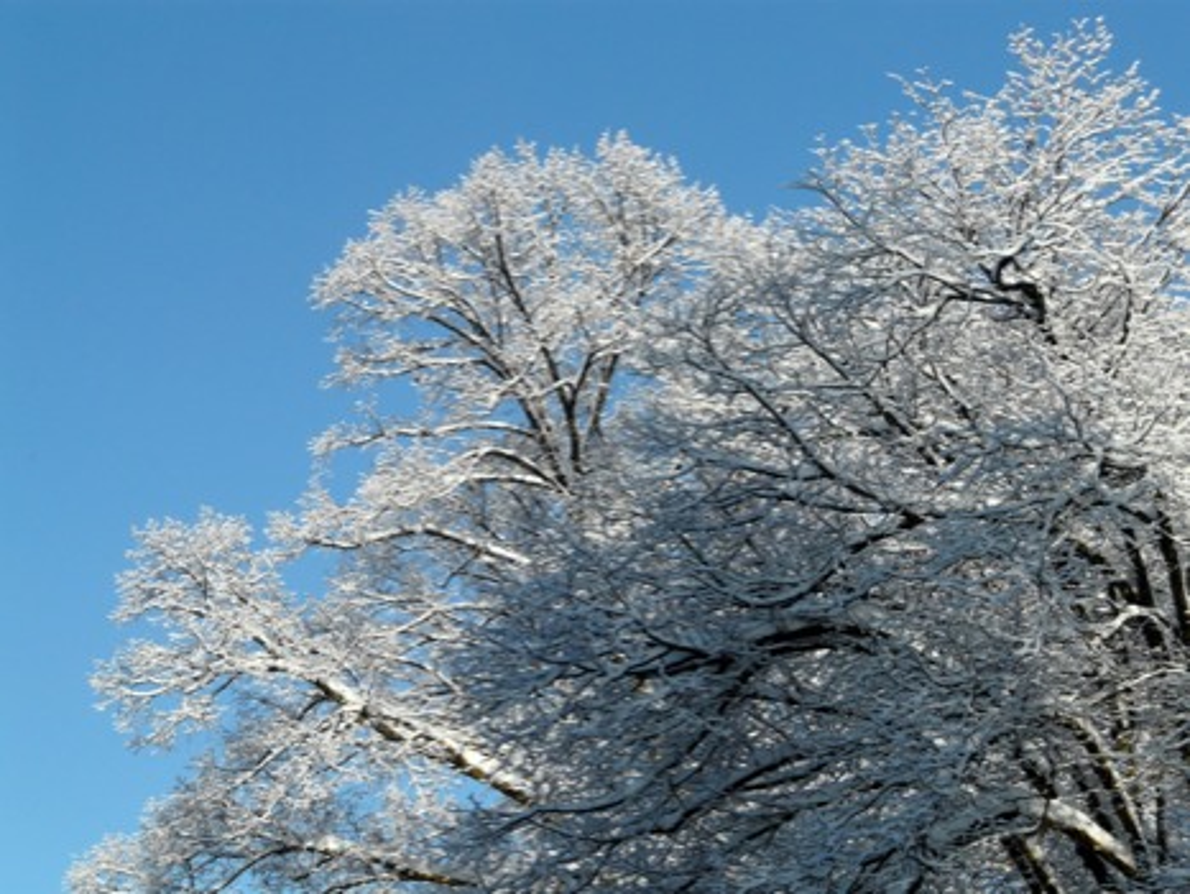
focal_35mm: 123
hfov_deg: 16.0
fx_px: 4231
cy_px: 447
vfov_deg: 12.1
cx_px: 595
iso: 100
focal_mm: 20.2
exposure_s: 1/500
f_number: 5.6
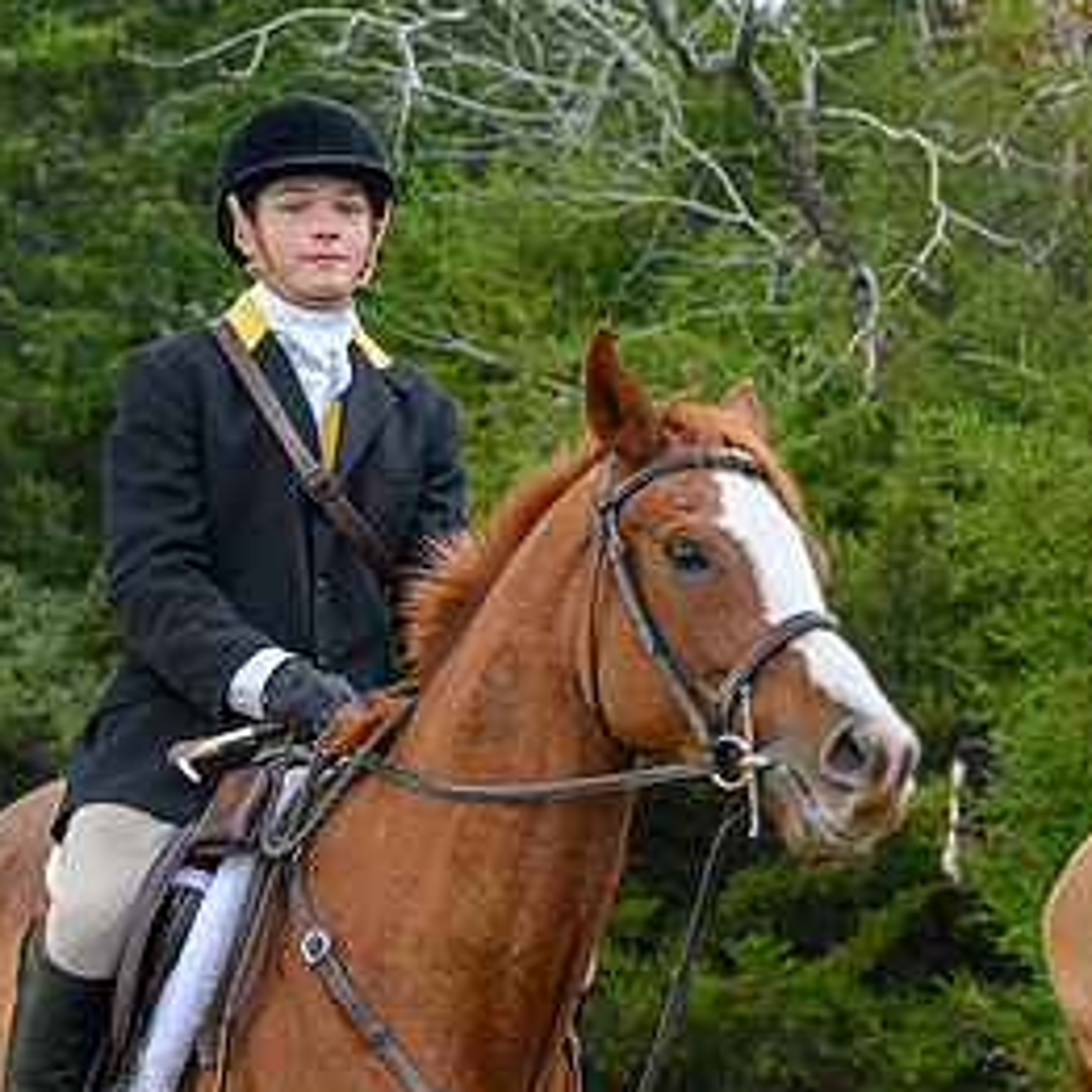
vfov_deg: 10.6
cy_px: 874
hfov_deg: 10.6
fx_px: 5889
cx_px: 725
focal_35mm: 165
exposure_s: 1/200
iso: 2000
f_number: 5.6
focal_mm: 75
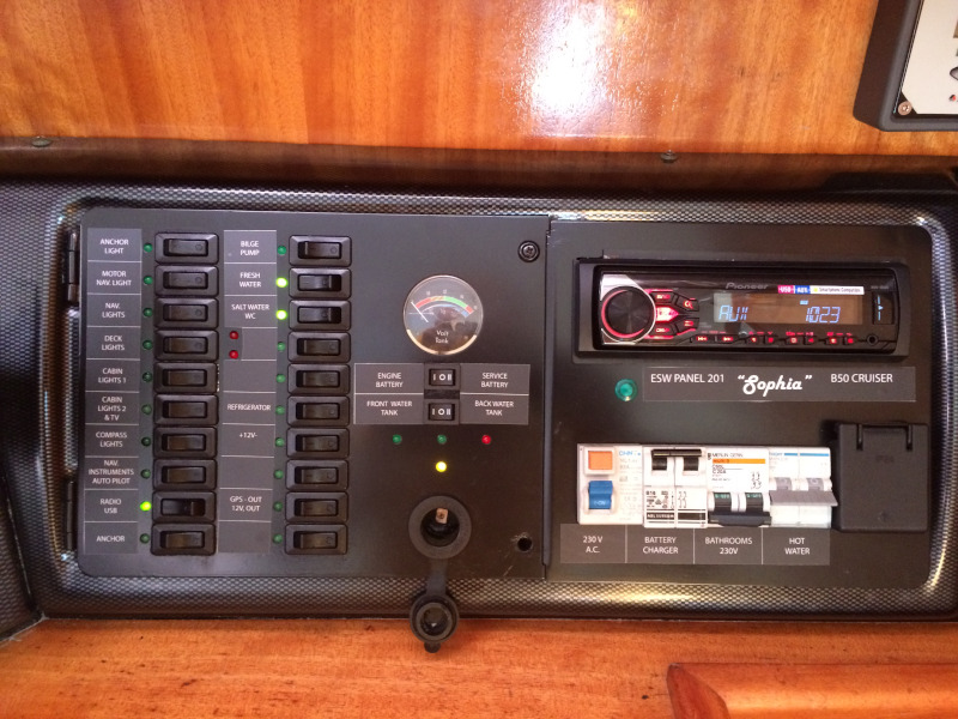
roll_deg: -0.7
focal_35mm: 29
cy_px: 360
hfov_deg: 61.7
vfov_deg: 48.2
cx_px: 479
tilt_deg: -30.7
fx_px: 803
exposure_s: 1/25
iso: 320
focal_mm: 4.15
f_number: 2.2
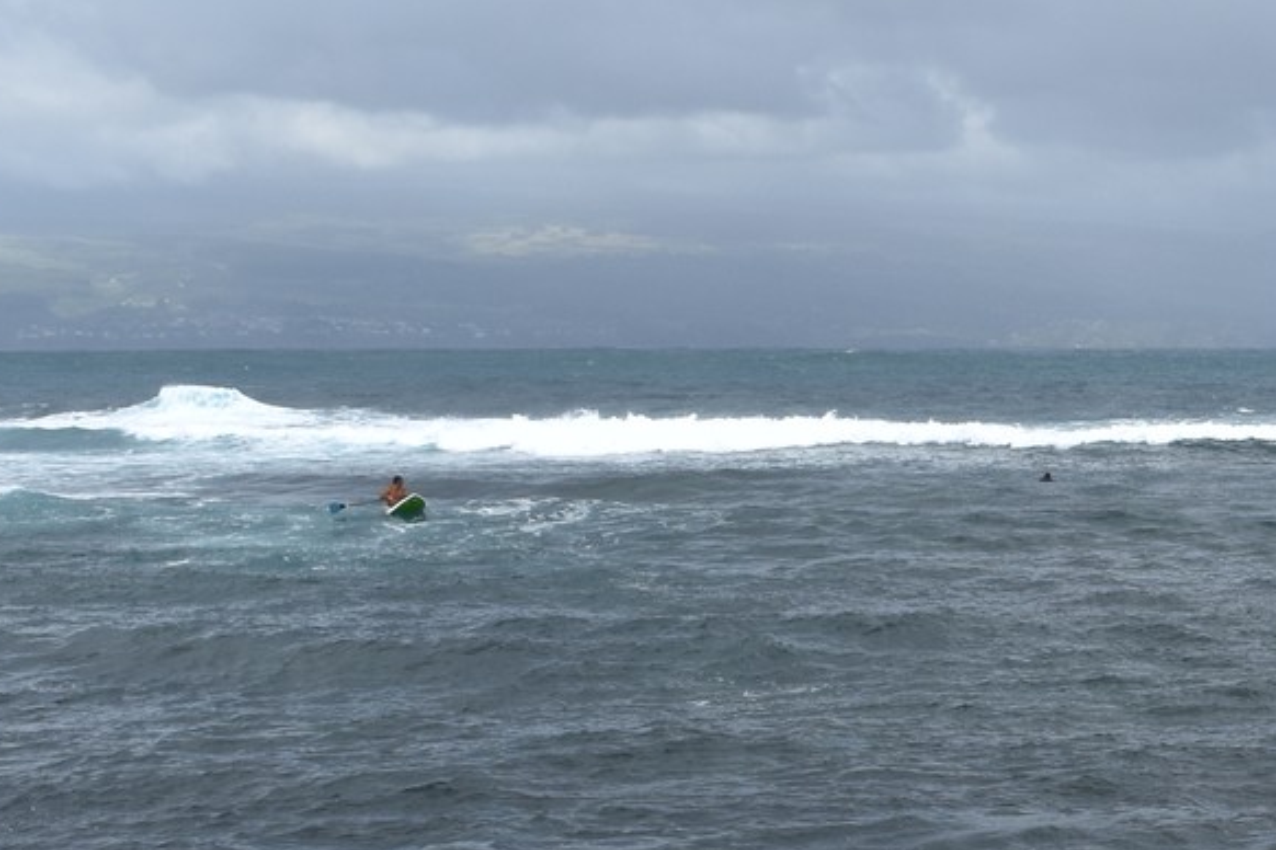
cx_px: 1826
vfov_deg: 13.7
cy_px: 795
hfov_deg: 18.6
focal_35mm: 99
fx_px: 3509
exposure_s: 1/500
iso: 220
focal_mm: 20
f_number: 8
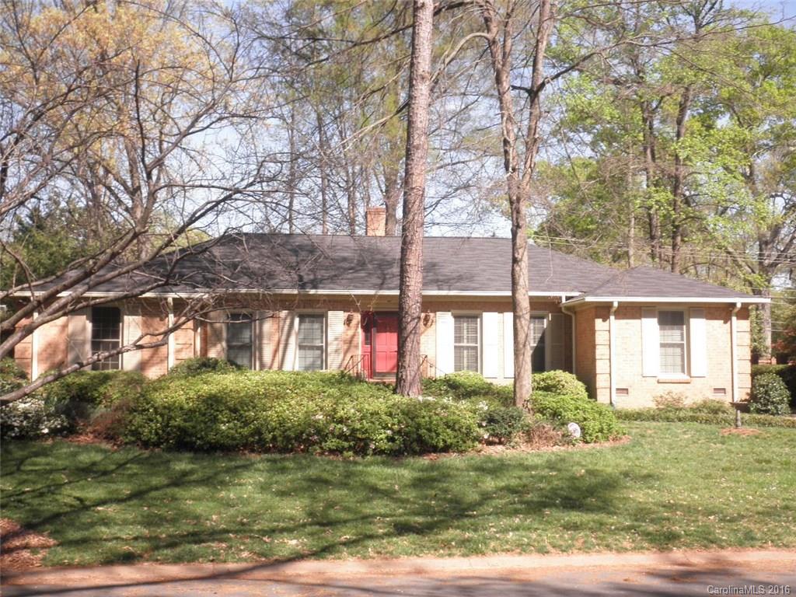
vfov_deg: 32.9
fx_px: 1012
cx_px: 398
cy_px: 298
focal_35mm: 44
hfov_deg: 42.9
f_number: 3.4
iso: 64
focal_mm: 7.9
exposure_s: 1/250
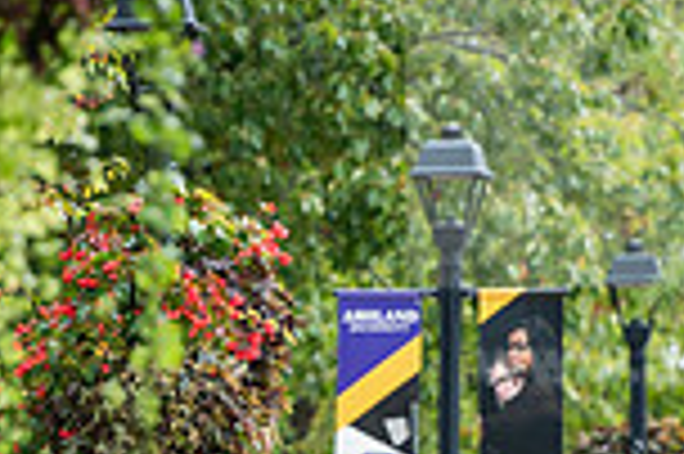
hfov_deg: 2.7
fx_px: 14519
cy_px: 456
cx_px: 270
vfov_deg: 1.8
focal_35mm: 765
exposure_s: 1/500
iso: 125
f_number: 3.2
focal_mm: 200
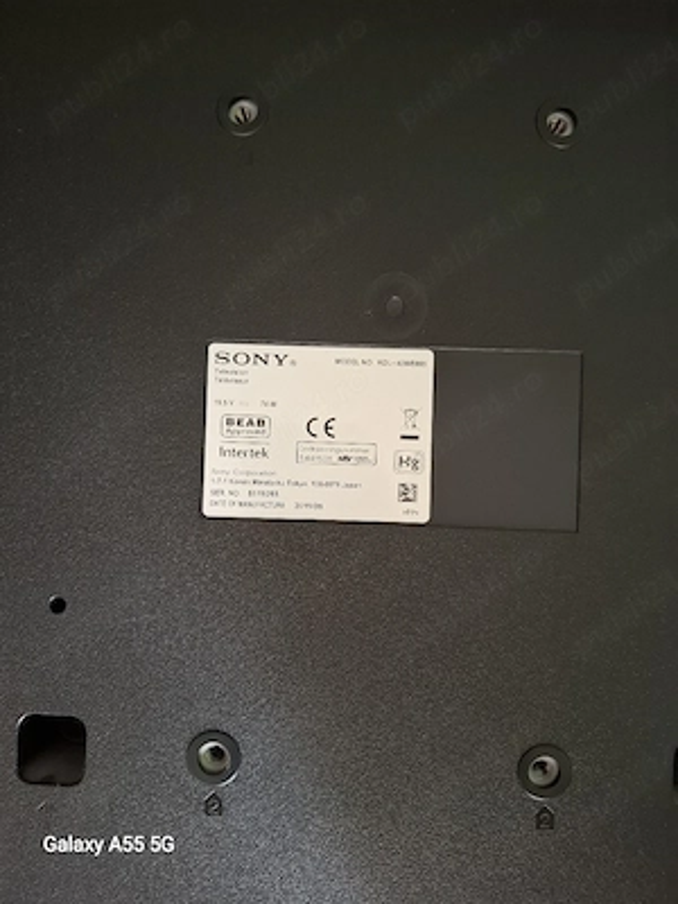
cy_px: 452
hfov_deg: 58.9
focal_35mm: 23
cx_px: 339
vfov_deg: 73.9
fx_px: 601
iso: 400
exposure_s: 1/25
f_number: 1.8
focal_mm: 5.54
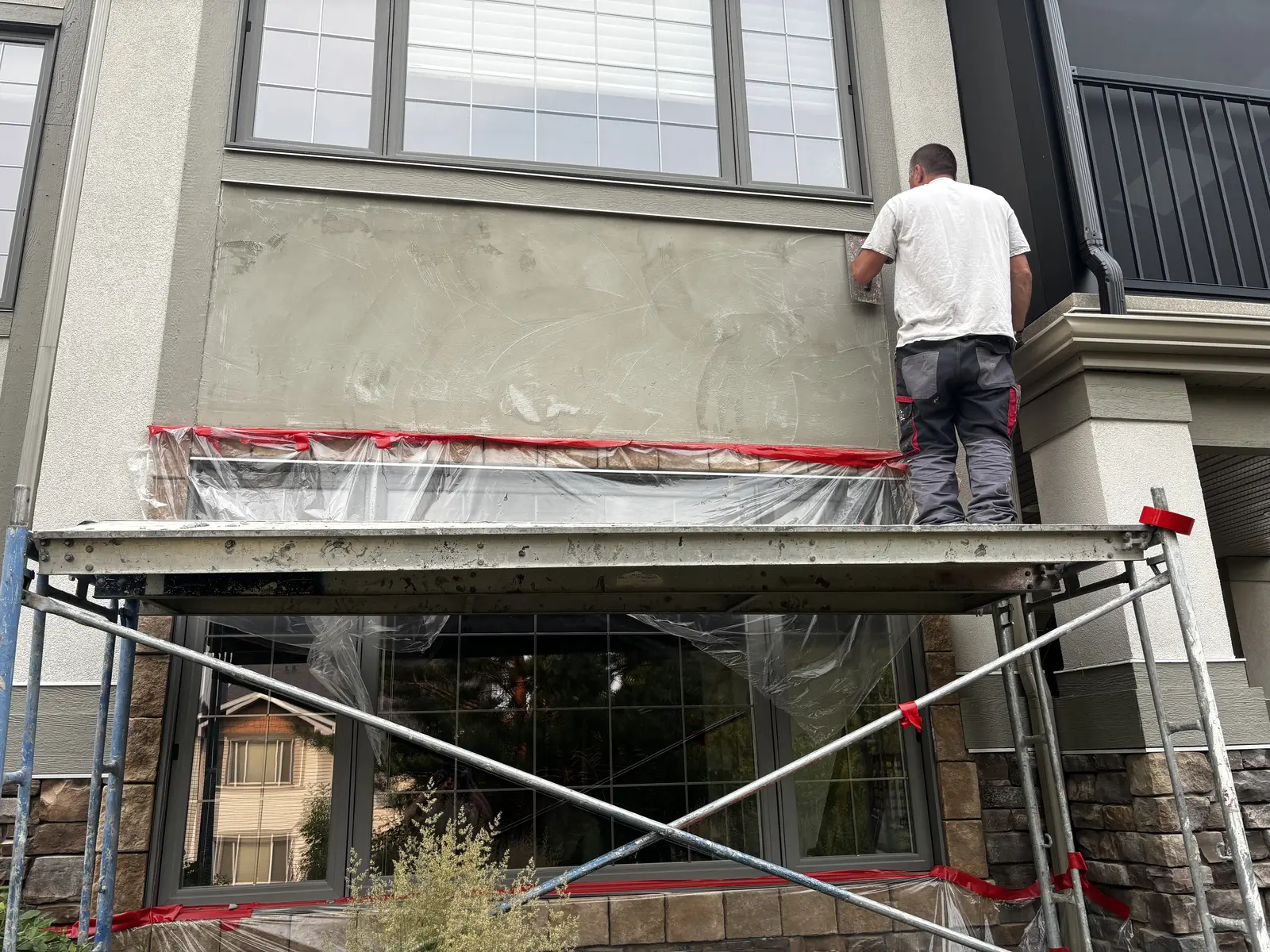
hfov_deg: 67.3
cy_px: 476
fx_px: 954
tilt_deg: +16.2
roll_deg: +1.3
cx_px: 635
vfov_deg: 53.1
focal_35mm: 26
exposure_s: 1/649
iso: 50
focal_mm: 5.96
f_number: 1.6
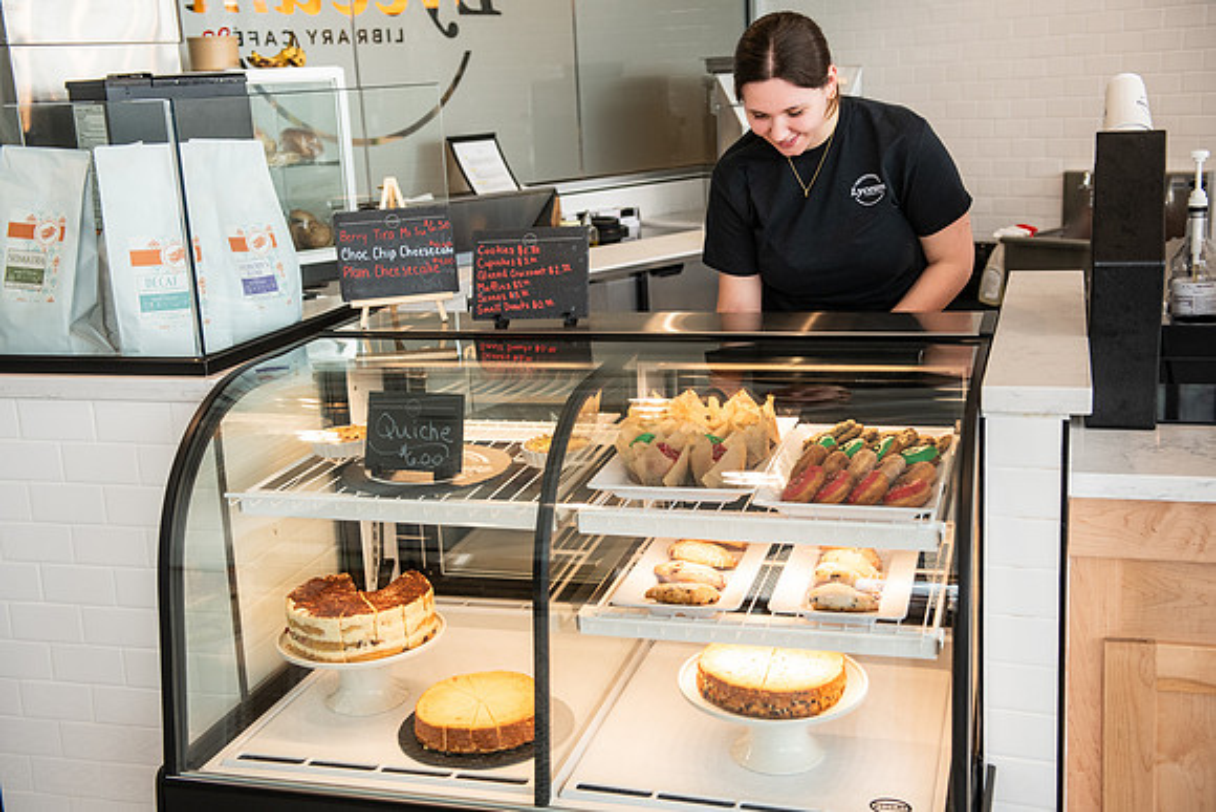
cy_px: 406
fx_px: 1520
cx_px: 608
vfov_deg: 29.9
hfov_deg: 43.6
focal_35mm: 45
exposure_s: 1/200
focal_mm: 45
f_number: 3.5
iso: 640
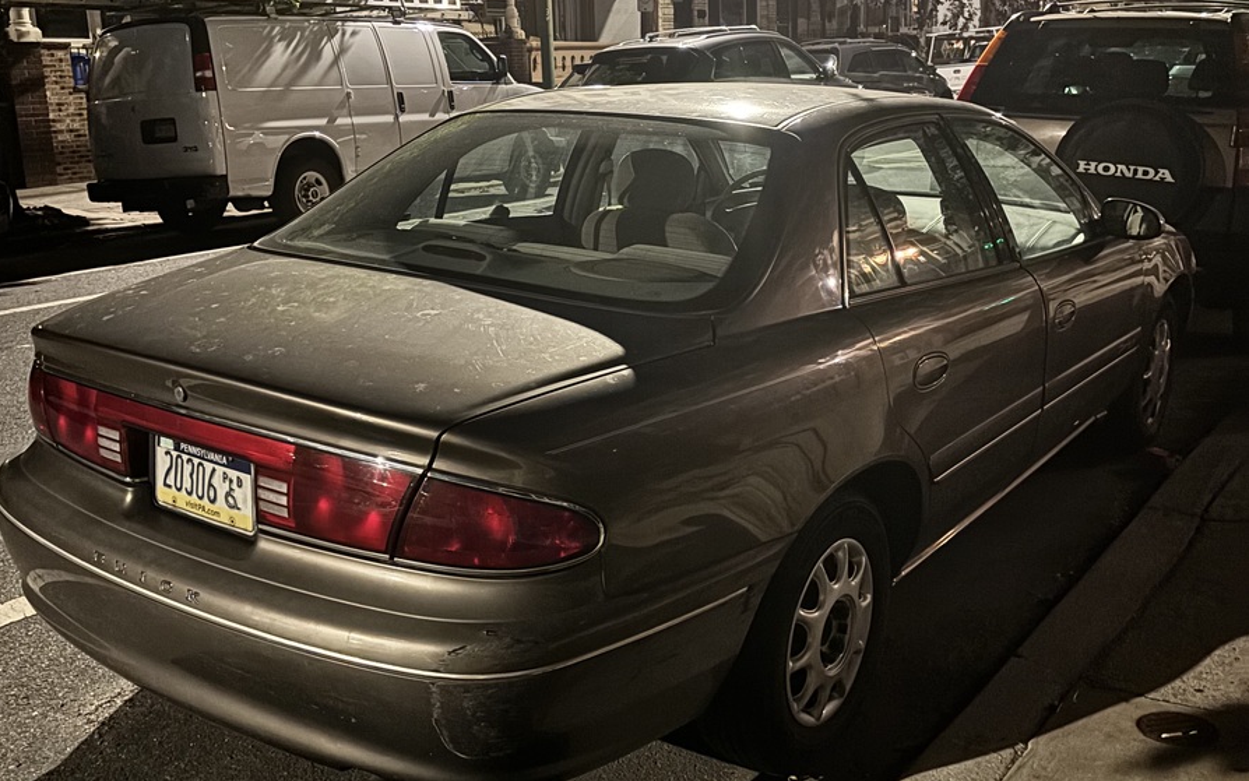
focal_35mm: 37
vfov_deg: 34.4
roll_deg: +1.9
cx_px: 622
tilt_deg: -13.3
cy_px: 369
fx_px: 1260
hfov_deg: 52.7
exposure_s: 1/15
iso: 1000
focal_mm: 5.96
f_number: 1.6
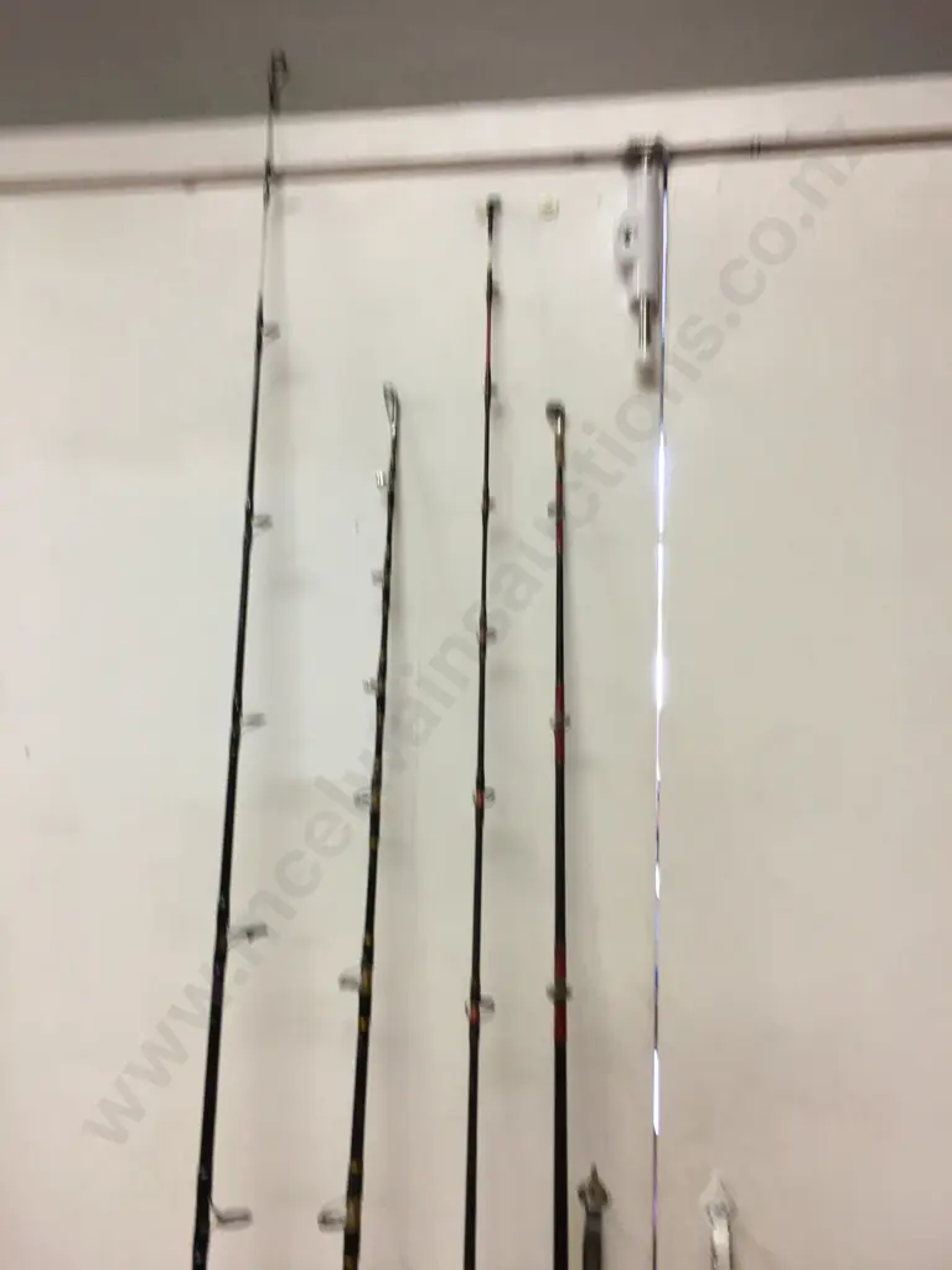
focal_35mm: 29
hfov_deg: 48.2
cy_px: 635
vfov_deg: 61.7
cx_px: 476
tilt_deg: +4.2
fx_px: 1063
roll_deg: -0.6
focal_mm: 4.15
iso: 50
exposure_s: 1/17
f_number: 2.2
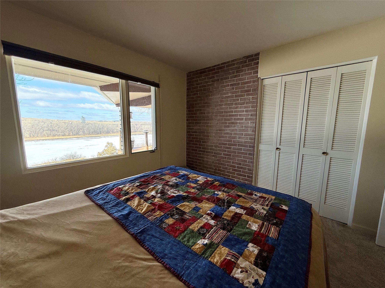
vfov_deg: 85.7
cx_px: 192
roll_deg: -1.1
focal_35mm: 14
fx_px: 156
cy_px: 144
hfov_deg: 102.1
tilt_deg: -6.2
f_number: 2.2
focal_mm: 2.22
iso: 50
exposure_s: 1/442
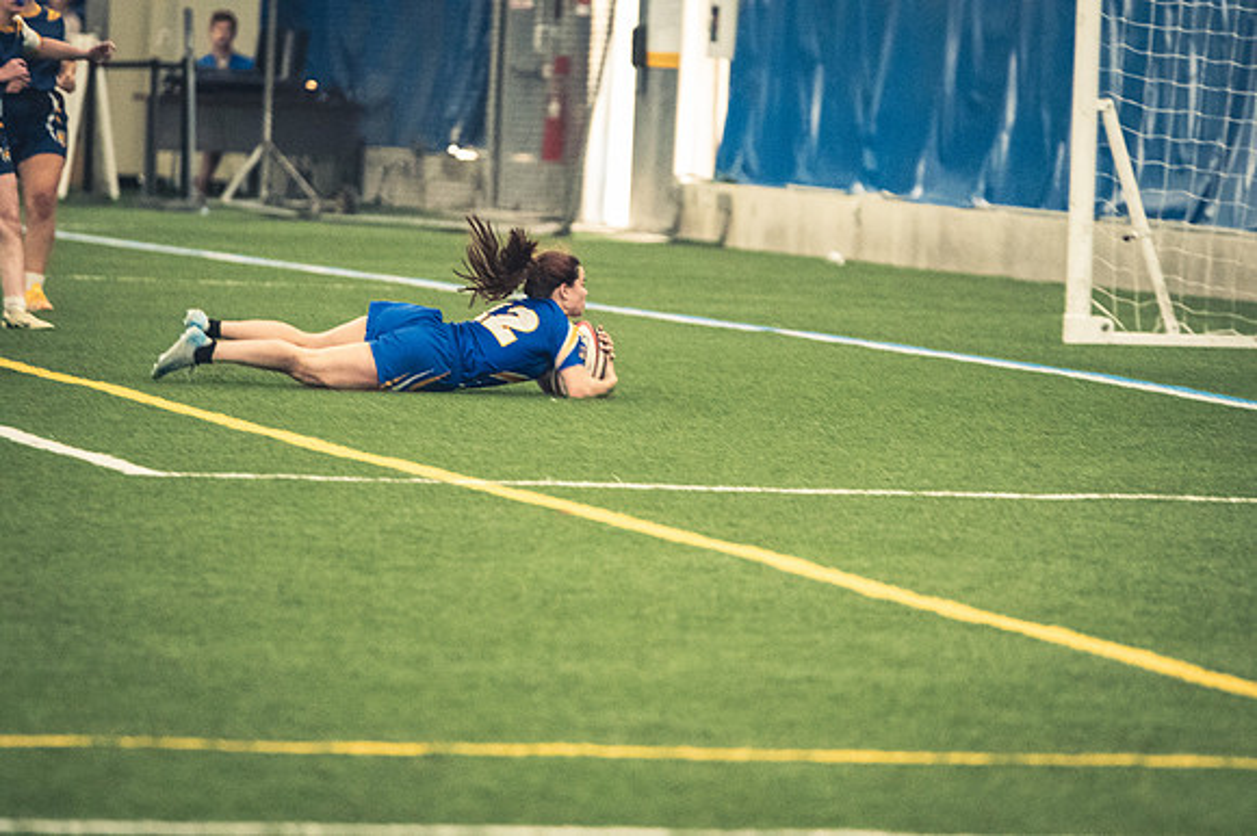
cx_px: 628
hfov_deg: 7.2
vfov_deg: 4.8
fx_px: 9945
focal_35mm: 285
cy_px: 418
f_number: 2.8
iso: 12800
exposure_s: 1/500
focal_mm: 190
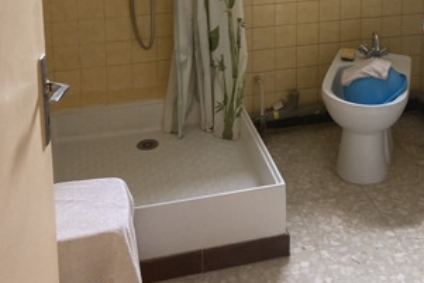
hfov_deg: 34.1
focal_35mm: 58
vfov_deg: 21.7
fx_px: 683
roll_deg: -0.3
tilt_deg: -10.0
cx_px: 292
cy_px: -58
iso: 80
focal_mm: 3.99
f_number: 1.8
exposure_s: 1/50
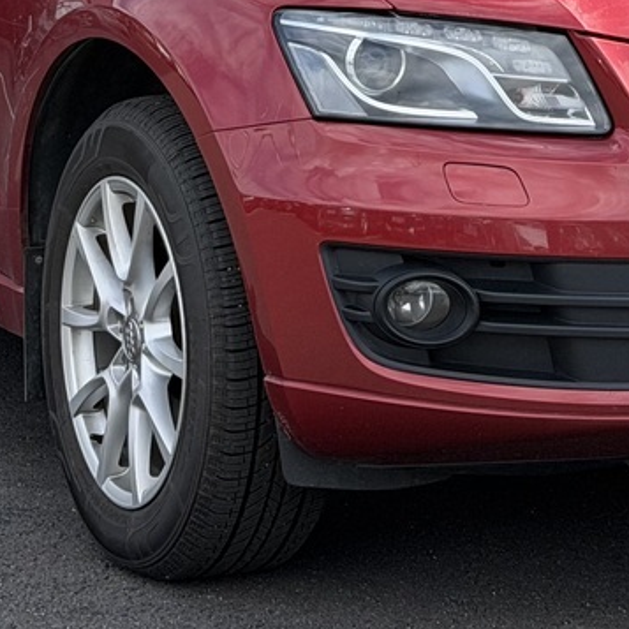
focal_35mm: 171
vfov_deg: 9.9
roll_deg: -0.9
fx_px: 3515
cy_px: -291
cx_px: 400
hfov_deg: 10.2
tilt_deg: +0.5
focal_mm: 6.76
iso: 64
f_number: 1.78
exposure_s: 1/1754
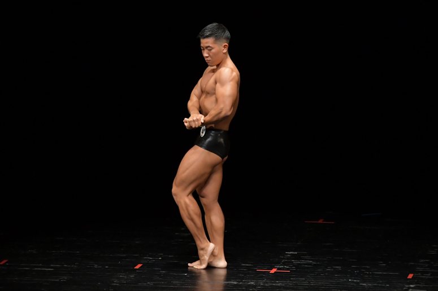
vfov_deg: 4.6
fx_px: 3648
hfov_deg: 6.9
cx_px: 219
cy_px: 146
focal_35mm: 300
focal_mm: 200
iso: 3200
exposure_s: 1/400
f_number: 5.6
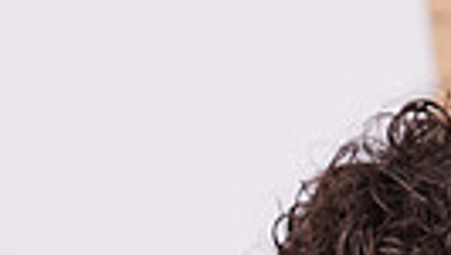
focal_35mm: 392
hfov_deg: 5.5
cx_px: 483
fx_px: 4691
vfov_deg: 3.0
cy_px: 816
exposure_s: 1/200
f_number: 6.3
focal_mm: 86
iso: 100
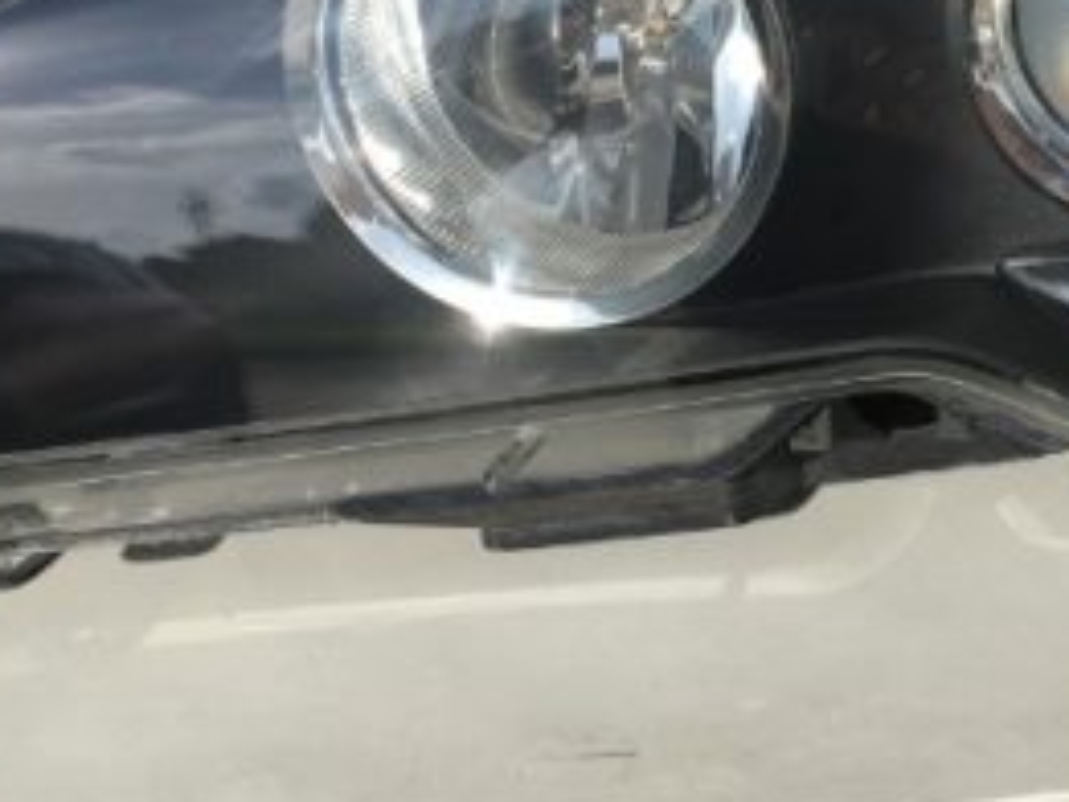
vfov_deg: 23.7
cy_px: 162
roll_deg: +5.1
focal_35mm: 61
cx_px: 745
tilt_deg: -27.6
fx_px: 1885
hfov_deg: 31.3
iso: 25
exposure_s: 1/1972
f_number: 2.2
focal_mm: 4.15
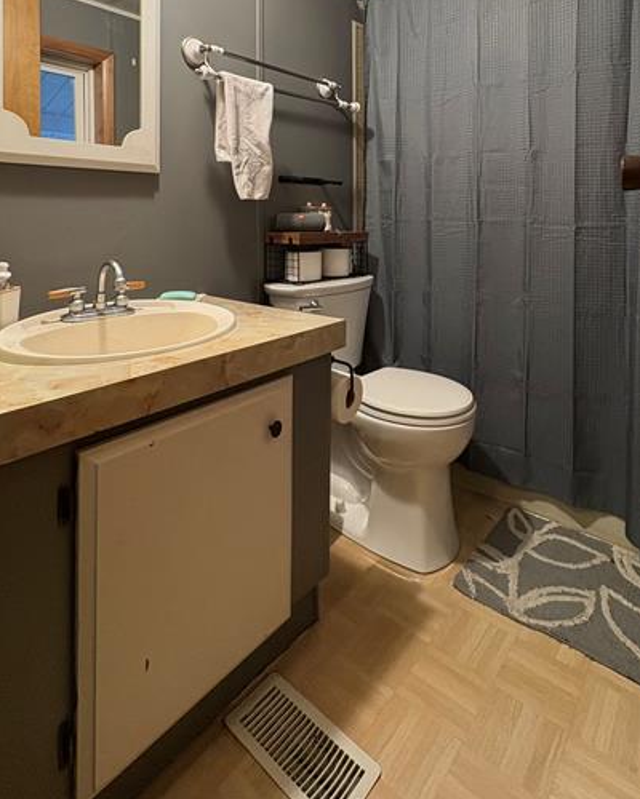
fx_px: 497
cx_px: 331
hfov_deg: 65.5
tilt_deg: -0.4
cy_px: 214
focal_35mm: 21
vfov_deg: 73.0
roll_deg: -0.6
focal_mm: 2.22
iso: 250
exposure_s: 1/60
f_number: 2.2
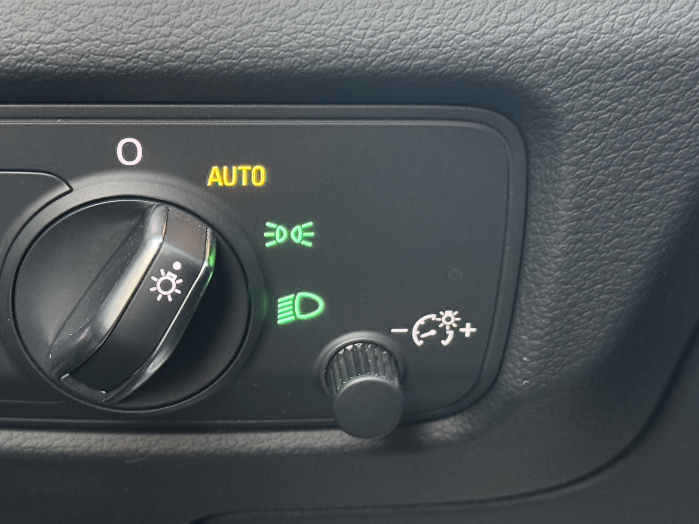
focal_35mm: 76
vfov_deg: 19.4
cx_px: 192
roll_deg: +0.6
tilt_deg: -17.1
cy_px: 264
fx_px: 1535
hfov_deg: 25.4
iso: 800
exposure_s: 1/25
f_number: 1.78
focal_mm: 6.76
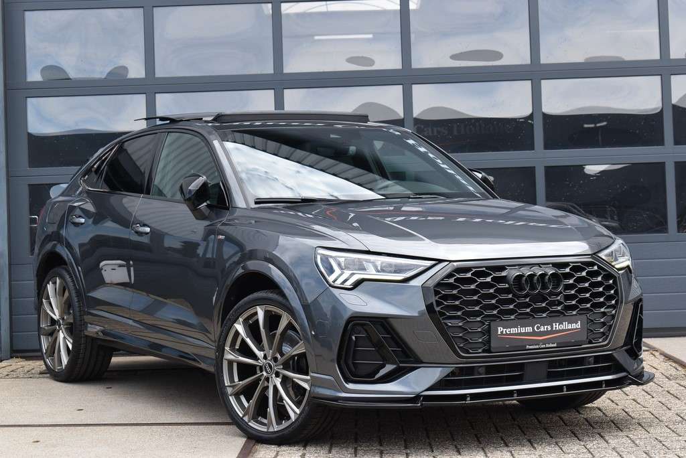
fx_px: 1573
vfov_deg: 16.6
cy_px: 229
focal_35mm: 82
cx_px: 343
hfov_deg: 24.6
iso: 250
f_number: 8
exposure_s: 1/250
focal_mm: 55
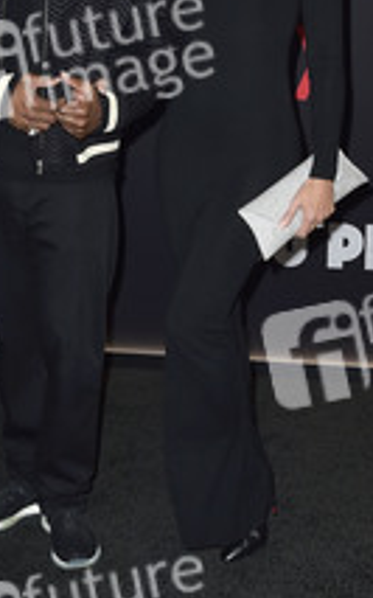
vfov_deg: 31.3
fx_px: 1058
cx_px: 153
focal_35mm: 65
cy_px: 202
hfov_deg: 20.0
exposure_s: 1/250
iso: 500
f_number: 6.3
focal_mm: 34
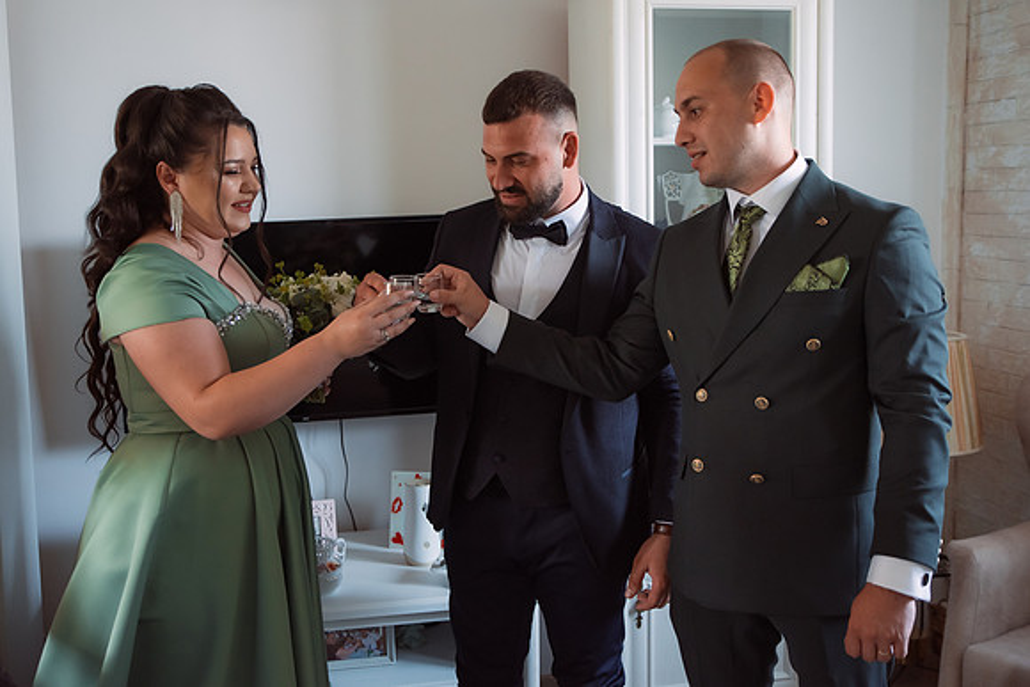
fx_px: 1174
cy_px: 291
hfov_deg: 47.3
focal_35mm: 41
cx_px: 494
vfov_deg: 32.6
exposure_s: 1/125
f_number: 2.8
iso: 1250
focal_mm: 35
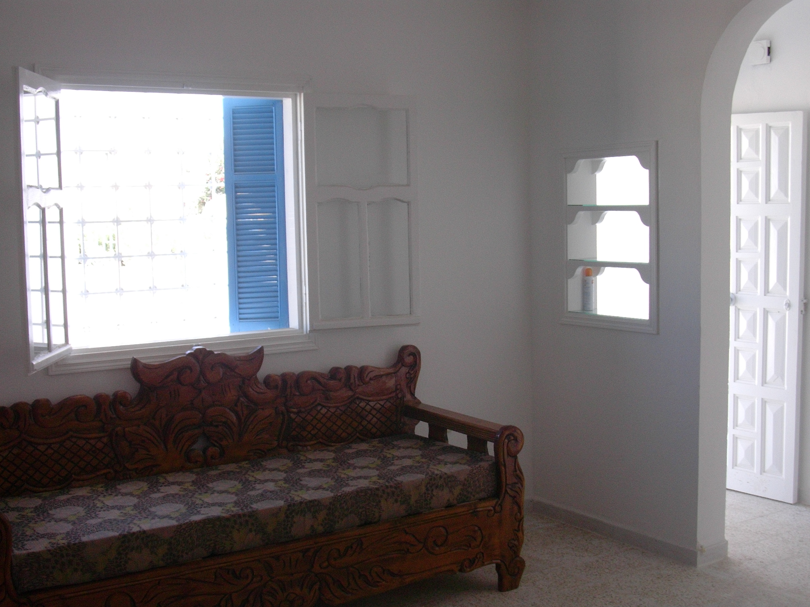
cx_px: 405
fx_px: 1053
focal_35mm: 45
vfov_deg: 32.2
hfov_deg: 42.1
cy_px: 304
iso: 70
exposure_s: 1/95.8
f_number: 2.9
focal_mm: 6.7
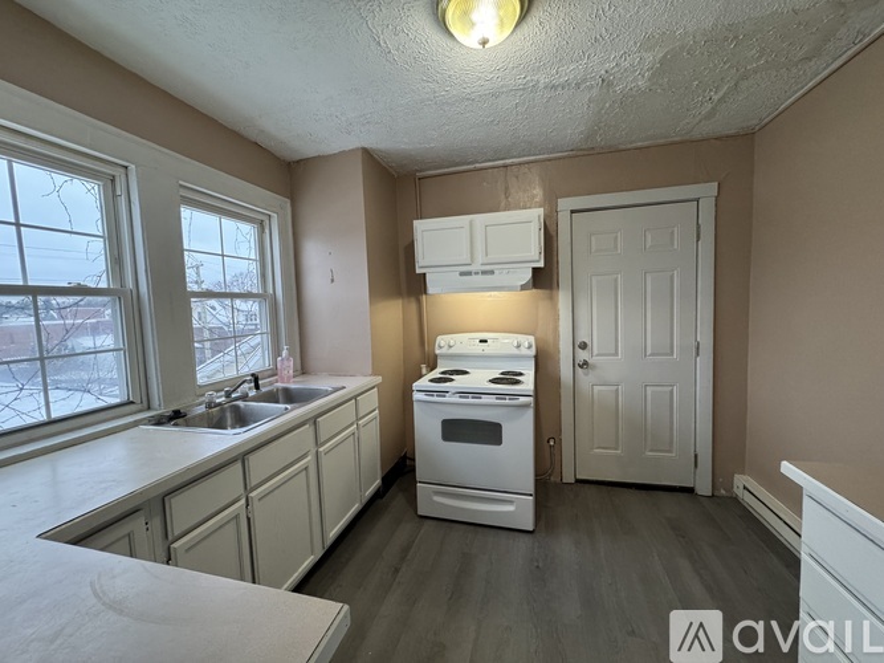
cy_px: 332
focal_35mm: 14
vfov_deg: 85.7
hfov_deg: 102.1
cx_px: 442
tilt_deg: -4.5
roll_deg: +1.8
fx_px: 357
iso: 320
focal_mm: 2.22
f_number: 2.2
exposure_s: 1/120
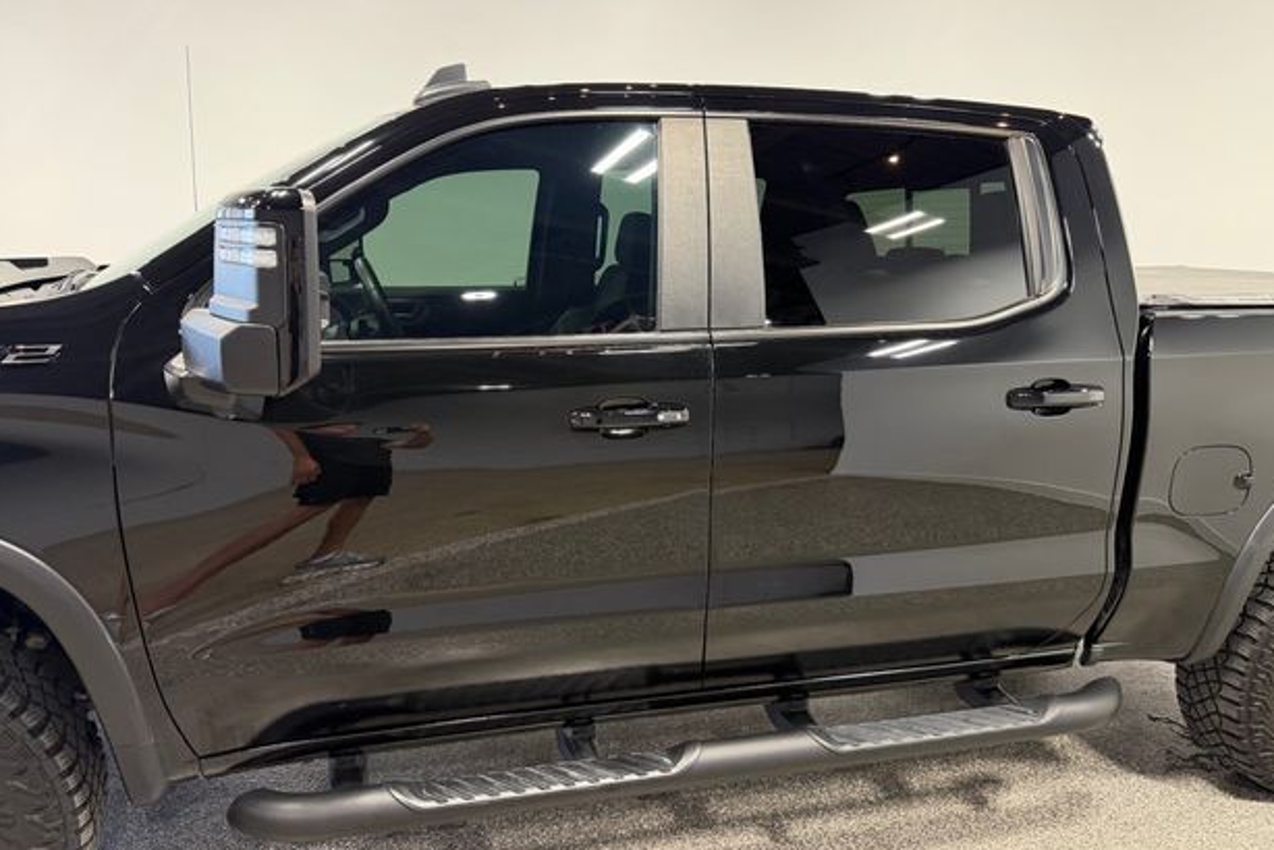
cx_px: 625
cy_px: 444
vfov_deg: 49.6
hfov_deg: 69.4
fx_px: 921
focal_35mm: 26
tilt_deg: -13.0
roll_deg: -0.8
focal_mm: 6.76
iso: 250
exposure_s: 1/120
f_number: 1.78
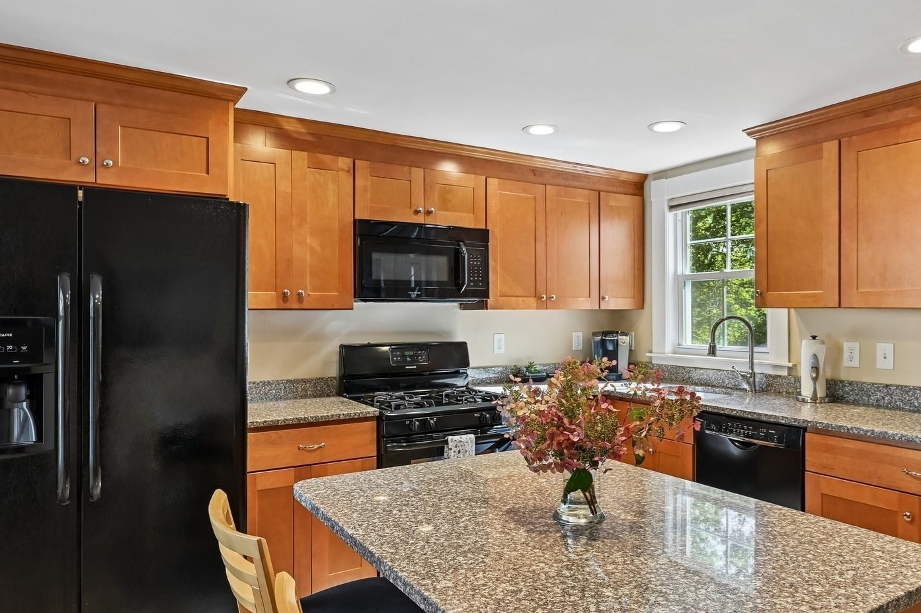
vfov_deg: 51.3
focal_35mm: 25
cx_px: 530
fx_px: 639
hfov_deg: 71.1
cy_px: 317
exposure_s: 1/15
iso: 400
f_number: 8
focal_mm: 17
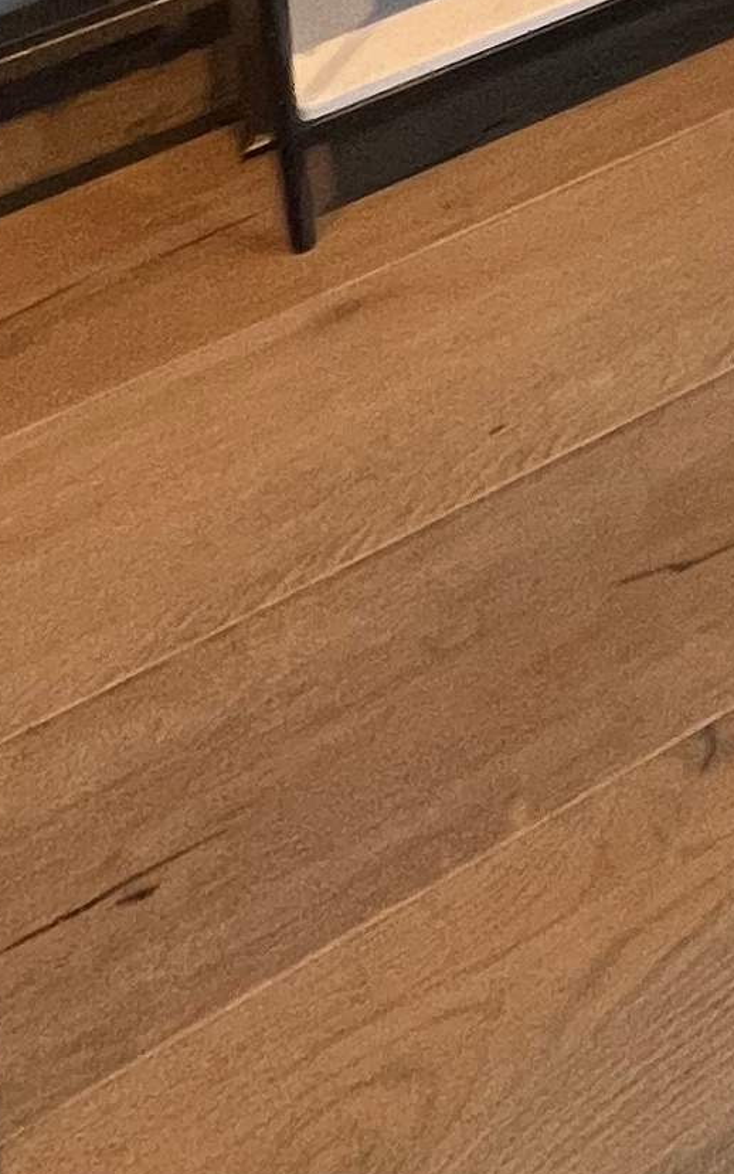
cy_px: -1412
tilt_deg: -5.6
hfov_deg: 13.4
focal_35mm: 67
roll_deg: -0.8
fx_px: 2145
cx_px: 1826
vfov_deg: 17.0
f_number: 1.8
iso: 200
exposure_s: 1/120
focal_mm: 1.57
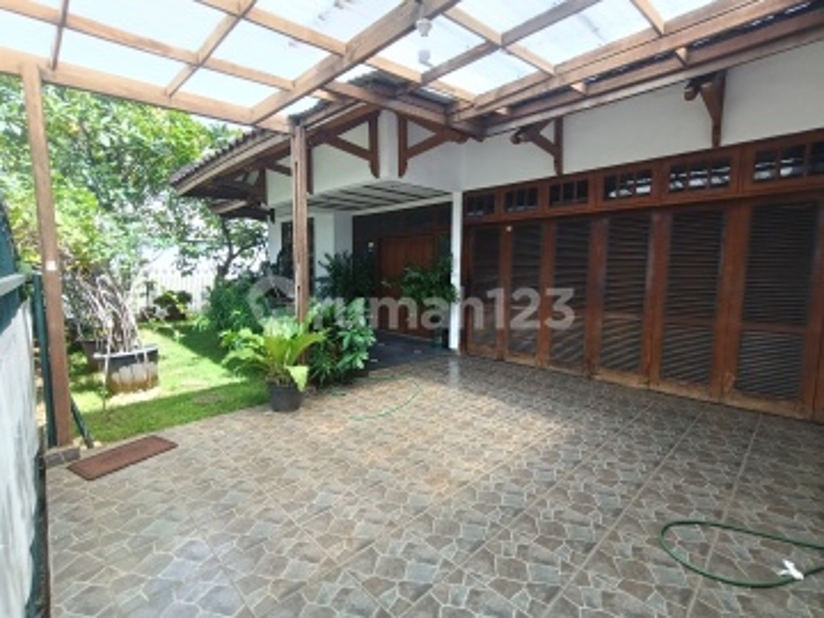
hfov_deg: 94.5
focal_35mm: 16
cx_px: 412
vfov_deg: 78.1
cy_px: 309
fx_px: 381
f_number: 2.2
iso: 64
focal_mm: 1.68
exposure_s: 1/132
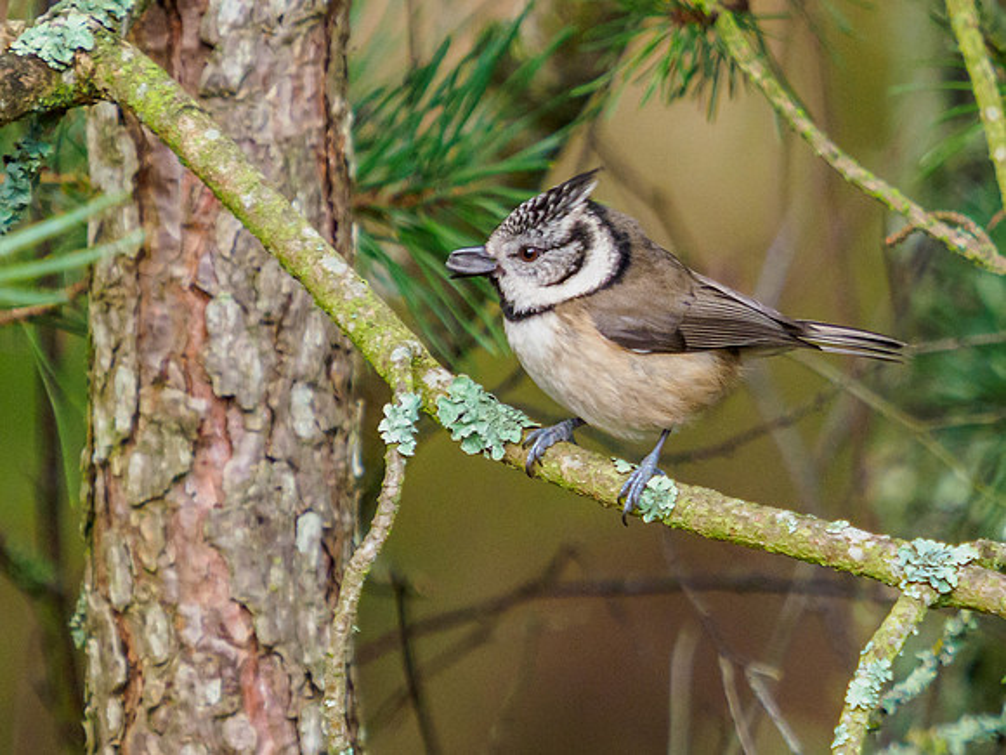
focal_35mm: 962
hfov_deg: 2.1
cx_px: 645
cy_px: 257
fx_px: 27960
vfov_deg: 1.5
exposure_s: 1/250
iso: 1600
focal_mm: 250
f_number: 5.6
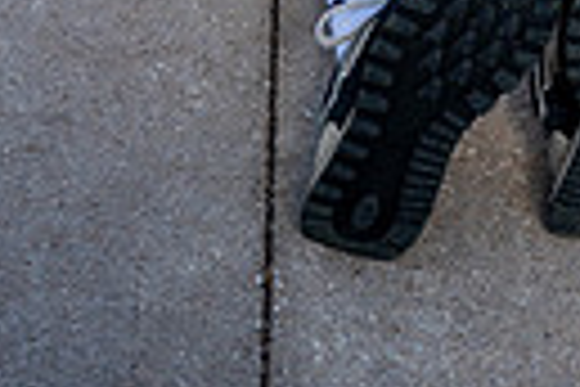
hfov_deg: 18.2
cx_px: 378
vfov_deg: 10.4
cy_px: -562
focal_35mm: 112
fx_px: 1804
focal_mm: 32
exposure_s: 1/250
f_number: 4
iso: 100
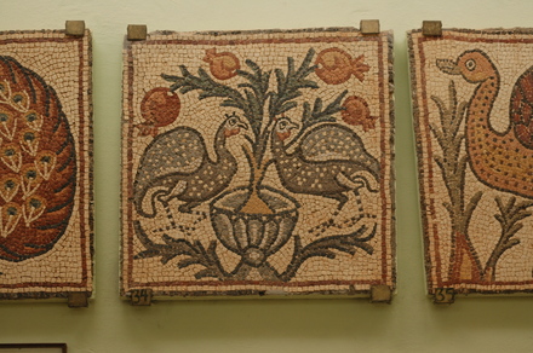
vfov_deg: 11.1
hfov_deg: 16.7
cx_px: 266
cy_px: 176
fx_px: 1818
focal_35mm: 123
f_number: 4.5
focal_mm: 82
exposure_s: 1/60
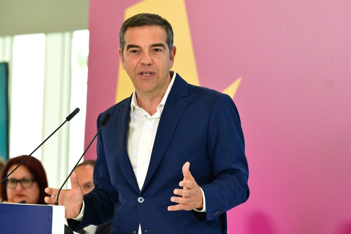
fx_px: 2486
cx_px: 176
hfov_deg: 8.1
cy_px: 117
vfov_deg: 5.4
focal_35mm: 255
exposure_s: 1/400
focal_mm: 170
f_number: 5
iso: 8000
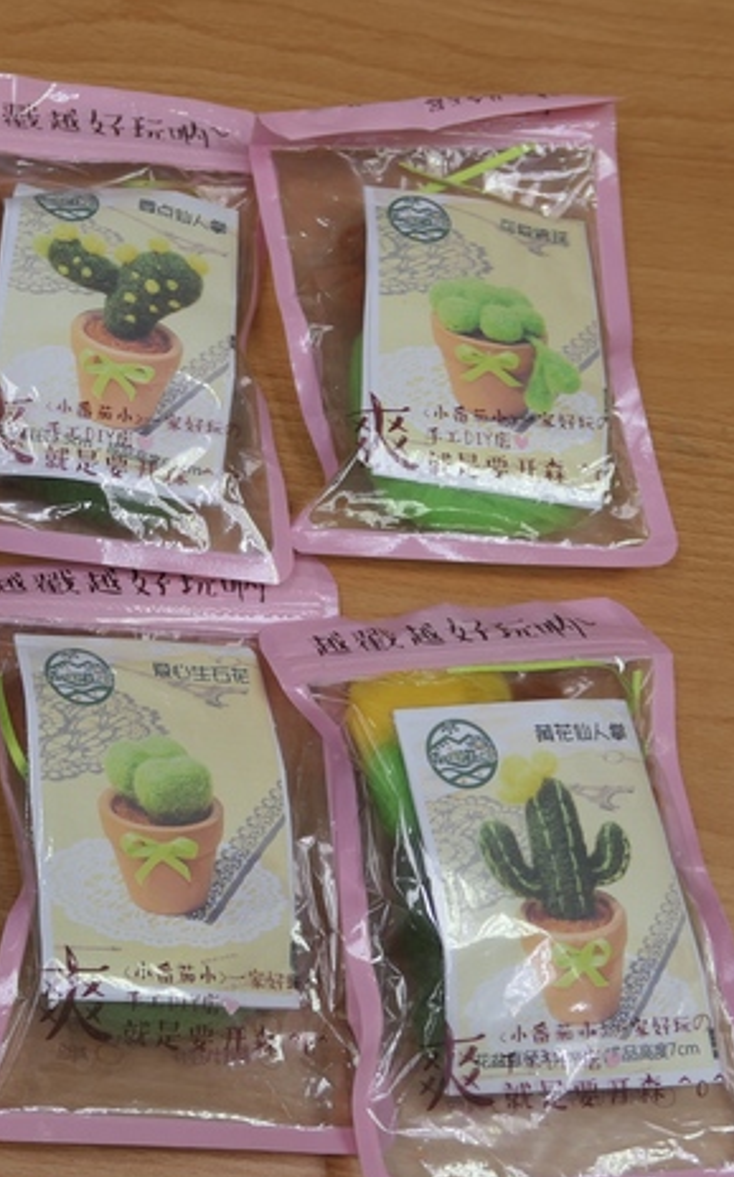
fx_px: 1730
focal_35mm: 54
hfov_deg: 22.5
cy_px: 588
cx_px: -94
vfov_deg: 37.5
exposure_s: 1/125
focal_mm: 12.8
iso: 125
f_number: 2.8
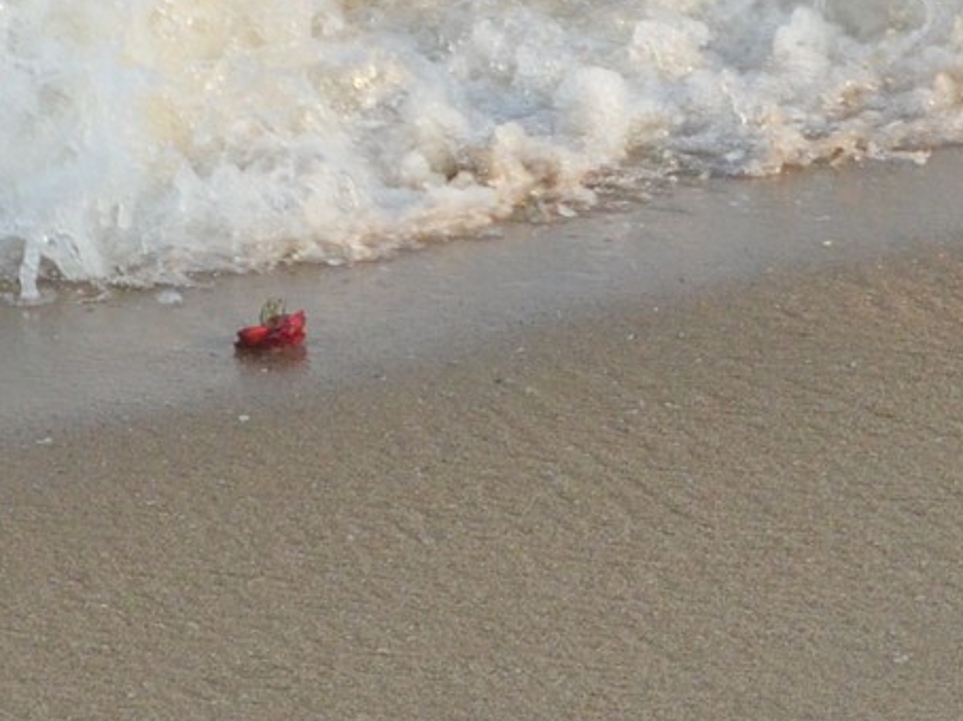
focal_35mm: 207
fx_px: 5756
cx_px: 556
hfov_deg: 9.6
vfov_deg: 7.2
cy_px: 335
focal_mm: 34
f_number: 13
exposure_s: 1/640
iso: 1600
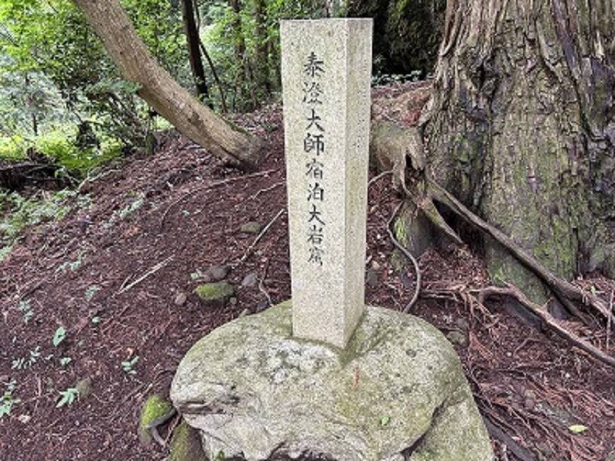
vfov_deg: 53.1
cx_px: 308
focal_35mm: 26
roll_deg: +0.7
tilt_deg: -23.3
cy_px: 230
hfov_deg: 67.3
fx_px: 462
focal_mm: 5.7
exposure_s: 1/67
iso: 125
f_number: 1.5
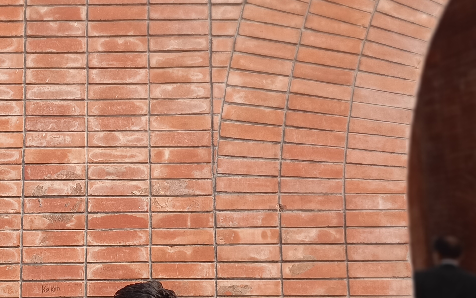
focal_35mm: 64
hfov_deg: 31.5
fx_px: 830
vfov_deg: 20.1
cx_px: 131
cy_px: 229
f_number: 1.8
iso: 100
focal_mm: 4.27
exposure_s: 1/284
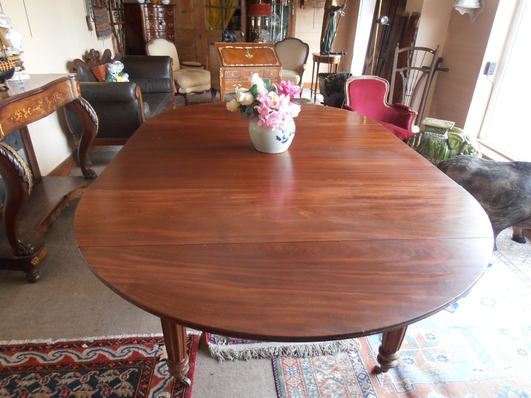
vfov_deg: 56.8
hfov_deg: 71.6
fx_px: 368
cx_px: 266
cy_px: 199
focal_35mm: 24
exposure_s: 1/20
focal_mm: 4.2
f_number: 3
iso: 125
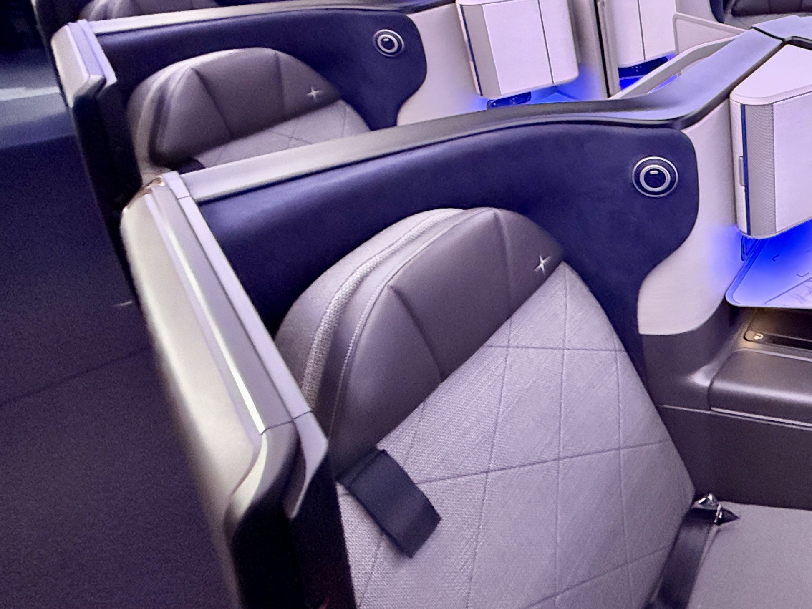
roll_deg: +0.2
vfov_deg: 46.9
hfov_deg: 49.3
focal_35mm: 29
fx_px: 680
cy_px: 173
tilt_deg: -25.9
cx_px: 827
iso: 1250
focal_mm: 2.22
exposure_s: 1/37
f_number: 2.2
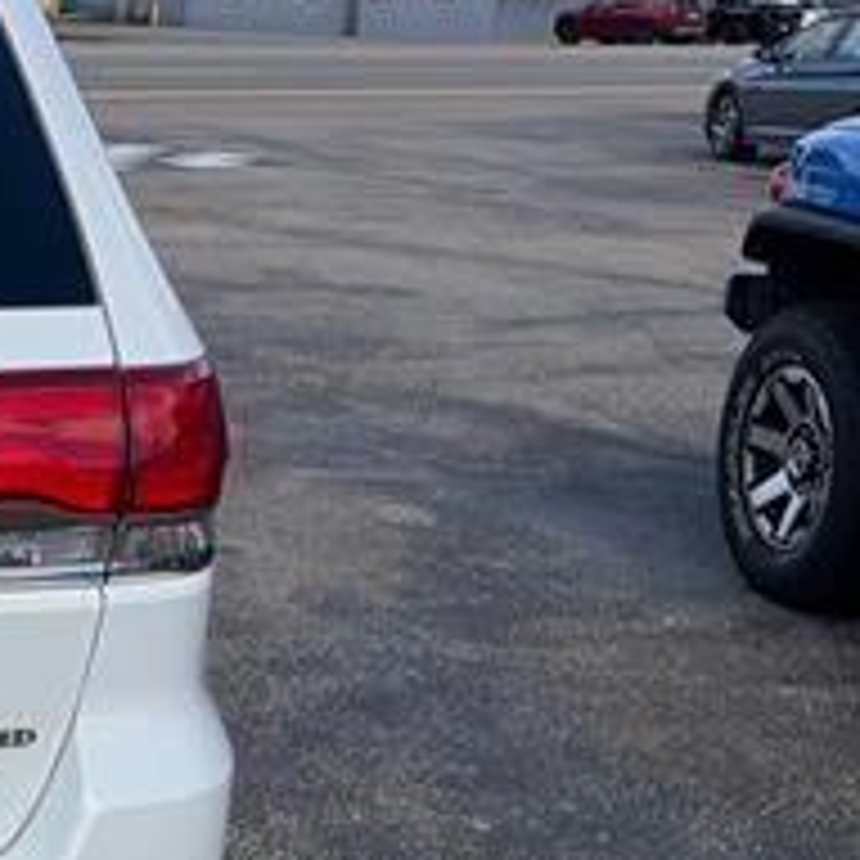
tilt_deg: -11.5
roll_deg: +0.4
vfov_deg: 22.5
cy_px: 423
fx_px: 2164
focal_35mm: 77
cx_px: -500
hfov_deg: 19.1
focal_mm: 5.96
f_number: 1.6
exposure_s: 1/2865
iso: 50
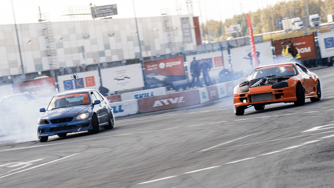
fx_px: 2633
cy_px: 112
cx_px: 157
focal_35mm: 297
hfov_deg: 7.3
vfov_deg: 4.1
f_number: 9
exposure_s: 1/125
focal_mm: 135
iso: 200
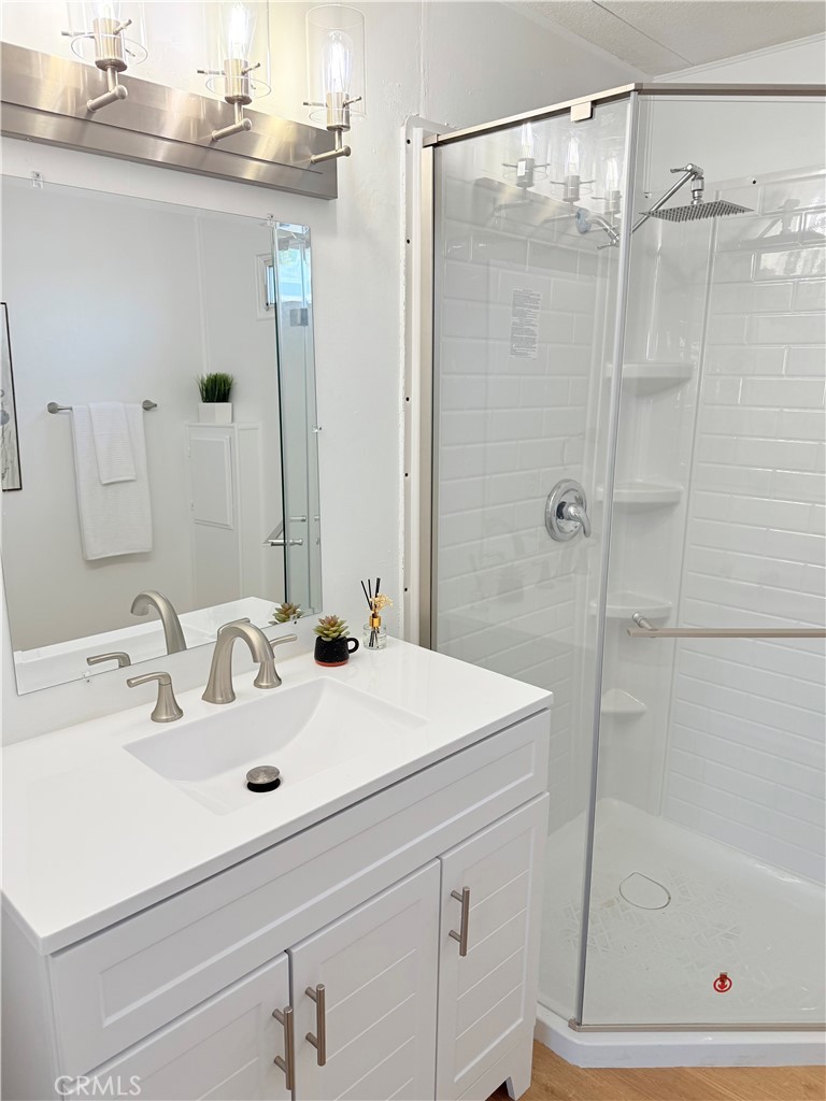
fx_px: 764
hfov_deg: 56.8
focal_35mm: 24
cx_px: 413
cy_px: 550
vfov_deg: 71.6
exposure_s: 1/233
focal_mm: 6.76
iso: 125
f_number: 1.78
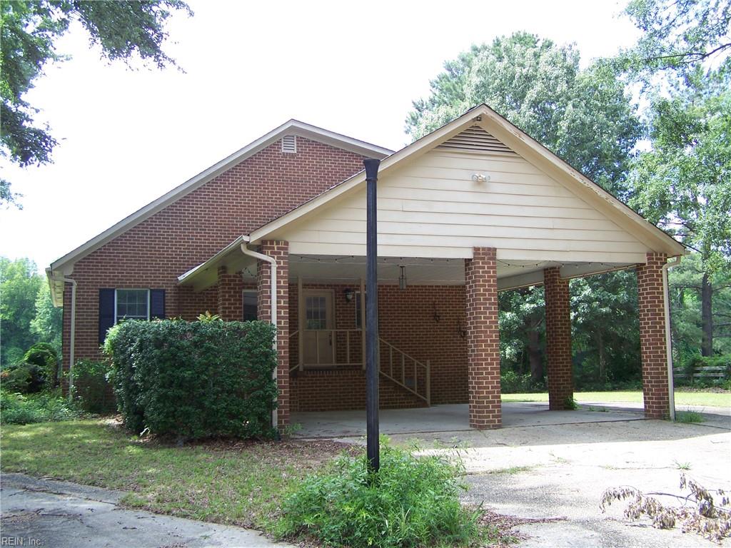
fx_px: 802
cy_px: 274
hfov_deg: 49.0
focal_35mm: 38
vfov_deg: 37.7
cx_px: 366
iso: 64
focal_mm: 6.3
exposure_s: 1/125
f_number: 2.8
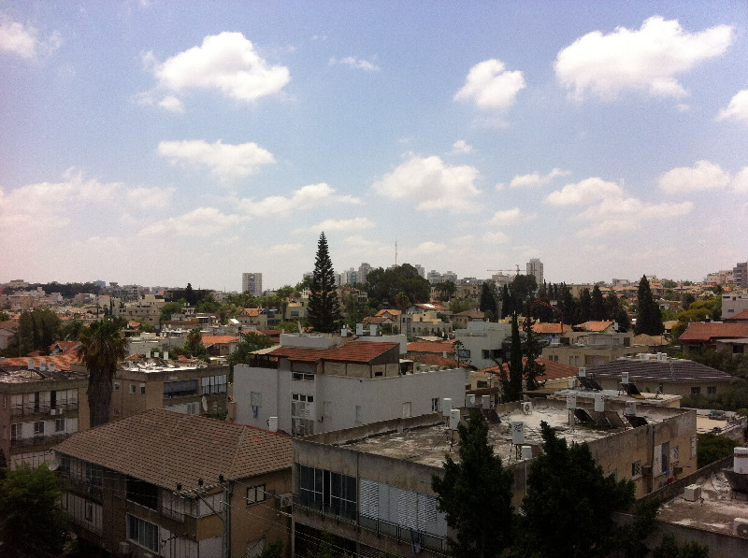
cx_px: 374
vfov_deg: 40.6
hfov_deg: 52.7
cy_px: 279
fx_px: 755
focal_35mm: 35
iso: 80
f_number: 2.8
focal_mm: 3.85
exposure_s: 1/2742
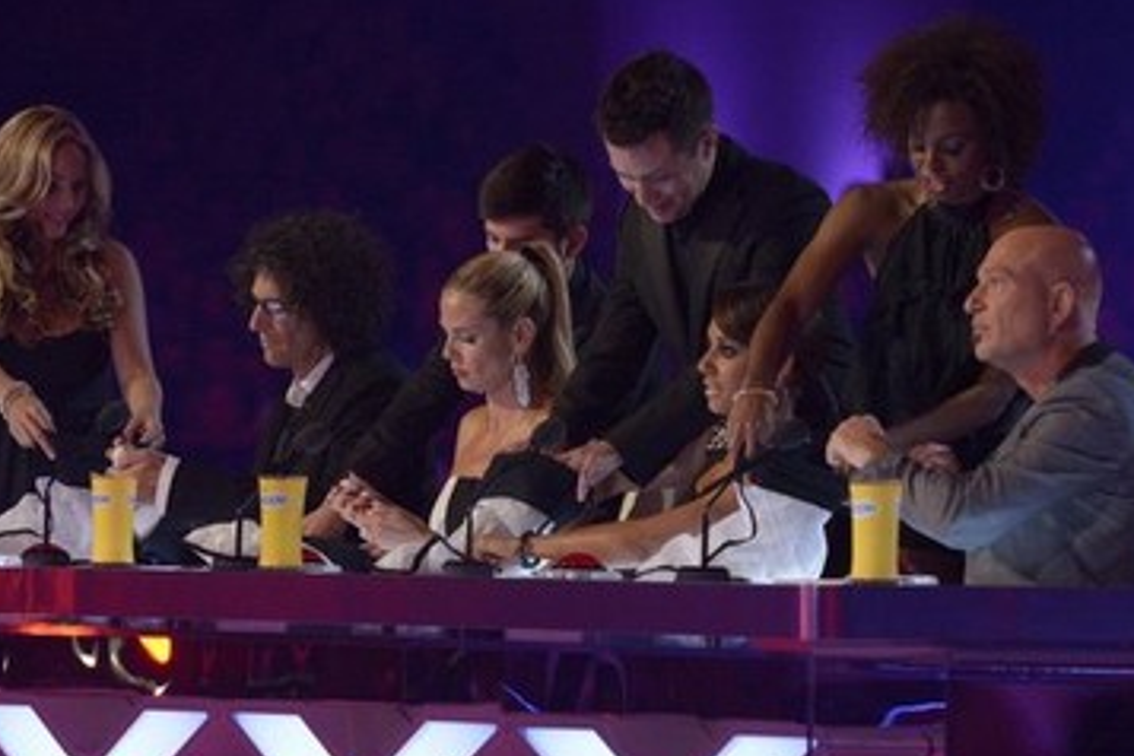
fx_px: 9701
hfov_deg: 6.7
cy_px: 465
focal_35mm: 308
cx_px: 591
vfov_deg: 4.5
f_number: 4.5
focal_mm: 220
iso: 5000
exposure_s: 1/320
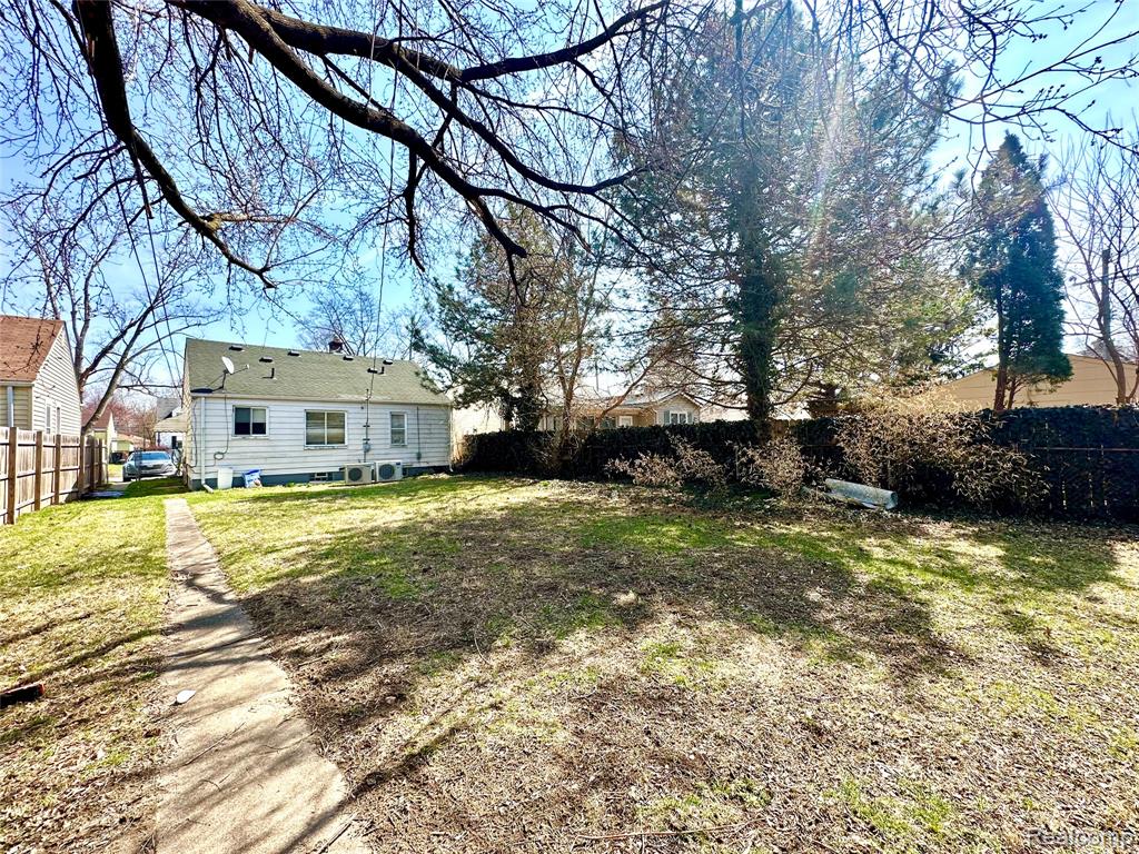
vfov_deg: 85.7
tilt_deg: +1.9
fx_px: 461
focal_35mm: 14
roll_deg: +0.4
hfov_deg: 102.1
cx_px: 570
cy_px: 427
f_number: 2.2
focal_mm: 2.22
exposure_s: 1/612
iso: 40
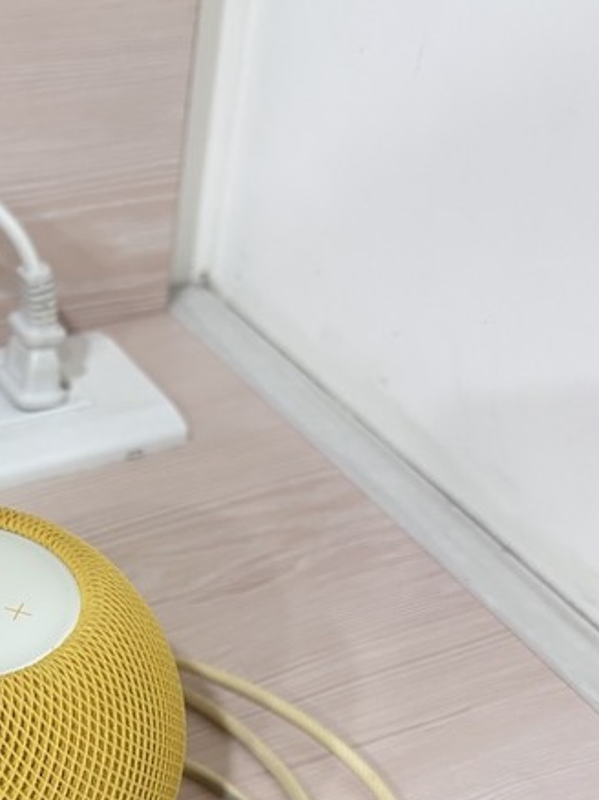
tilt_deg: -43.7
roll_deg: -3.0
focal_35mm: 57
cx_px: -13
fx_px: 1316
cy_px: 694
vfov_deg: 32.4
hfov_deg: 24.4
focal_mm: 5.96
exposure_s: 1/60
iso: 200
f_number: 1.6
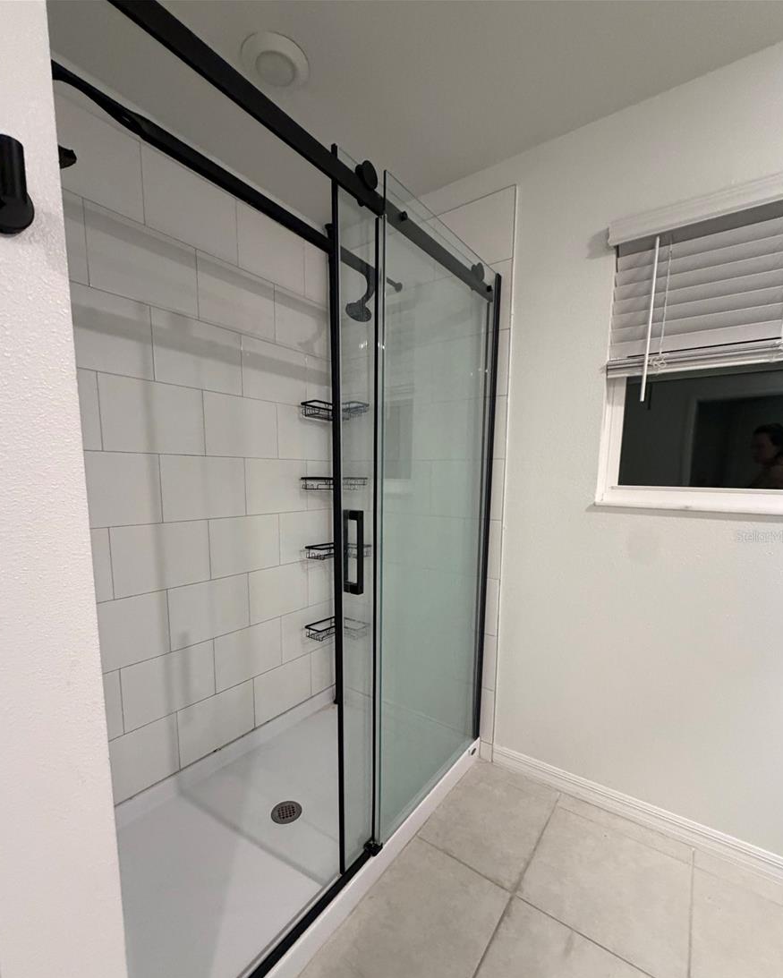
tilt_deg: -7.8
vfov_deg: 96.5
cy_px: 536
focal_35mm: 15
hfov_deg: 84.1
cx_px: 396
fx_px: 434
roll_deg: -1.3
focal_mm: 2.22
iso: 400
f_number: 2.2
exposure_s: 1/60
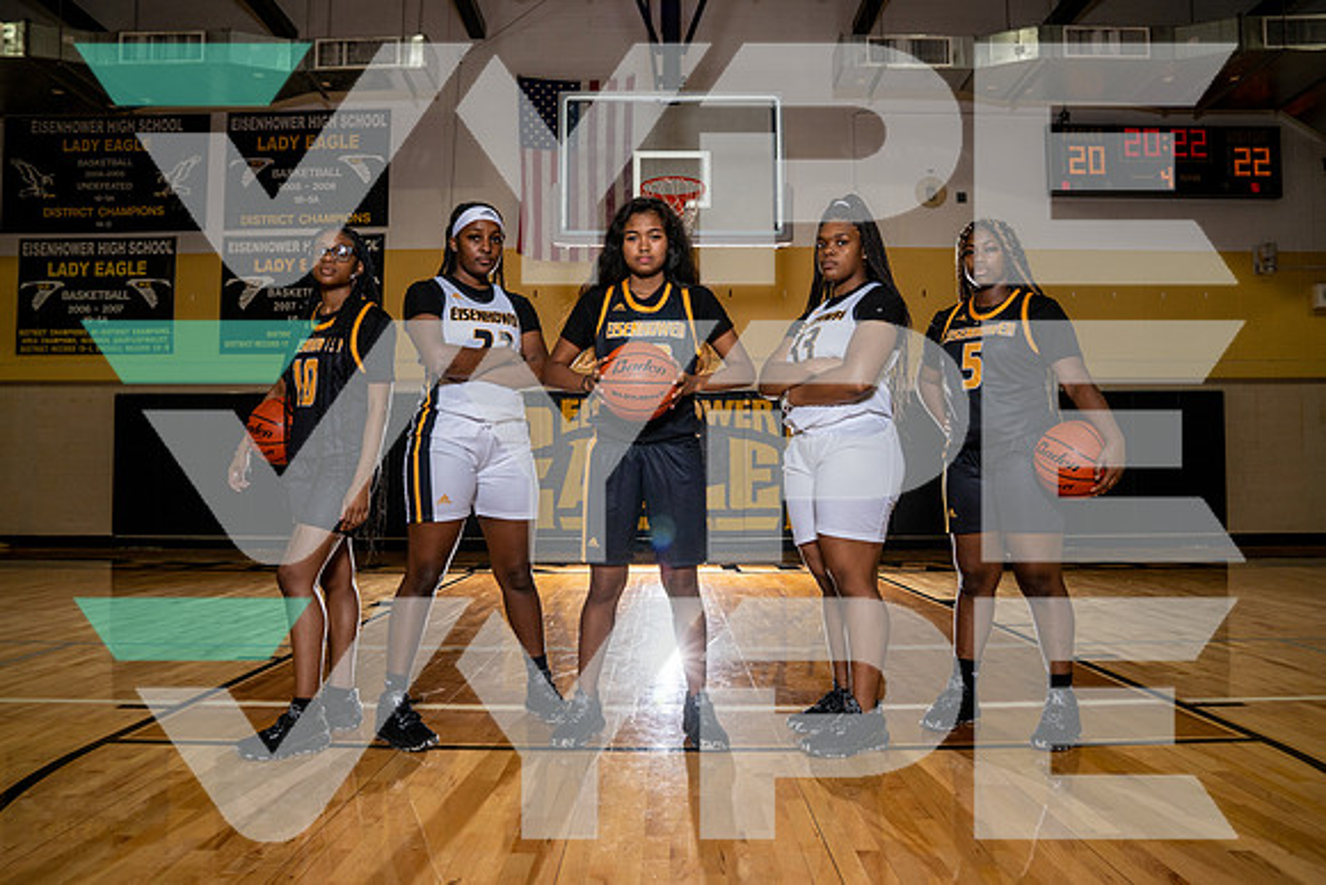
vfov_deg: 51.8
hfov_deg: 72.0
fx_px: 912
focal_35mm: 25
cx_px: 663
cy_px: 442
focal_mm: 24
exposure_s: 1/200
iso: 320
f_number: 9
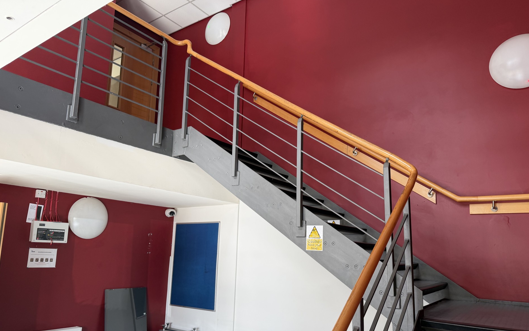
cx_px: 268
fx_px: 375
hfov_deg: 70.4
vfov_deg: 47.4
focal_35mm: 26
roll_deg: -1.7
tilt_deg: +10.4
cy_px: 190
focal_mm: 6.76
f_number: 1.78
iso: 100
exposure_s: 1/121
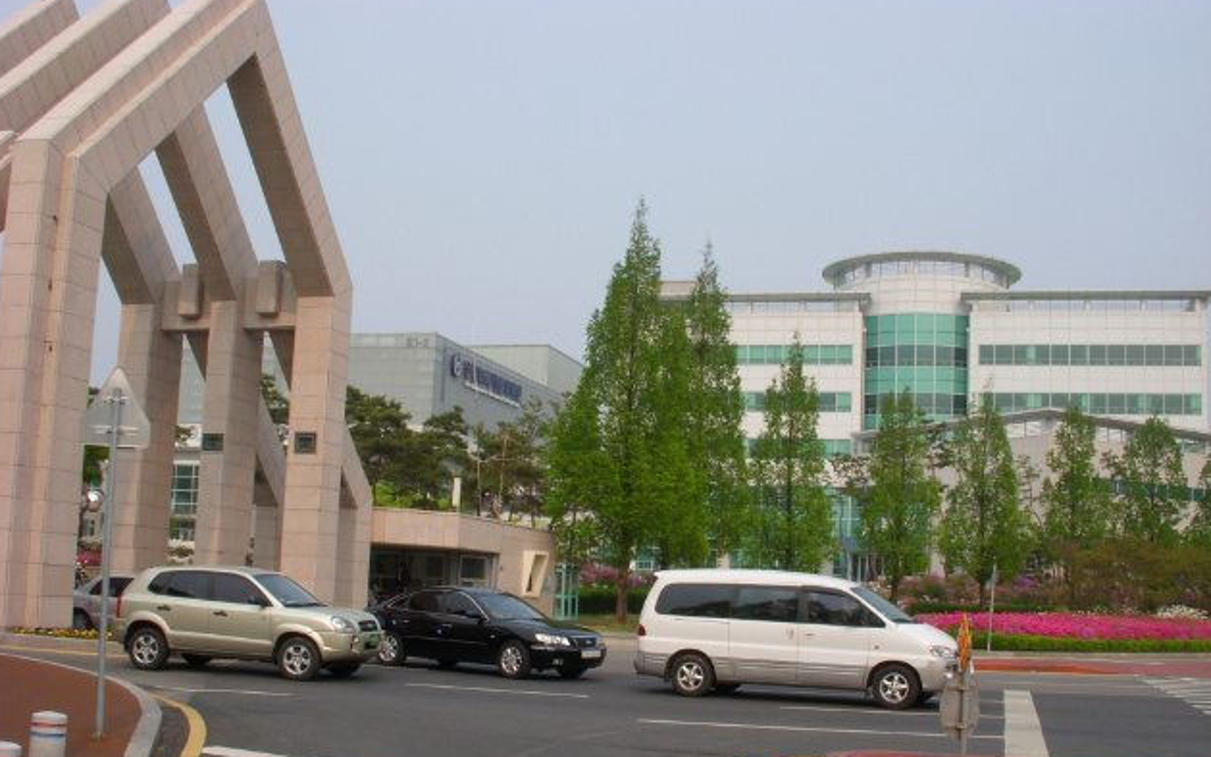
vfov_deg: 31.2
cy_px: 439
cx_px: 610
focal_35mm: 41
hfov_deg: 48.2
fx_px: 1353
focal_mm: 6.3
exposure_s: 1/250
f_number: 6.6
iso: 100
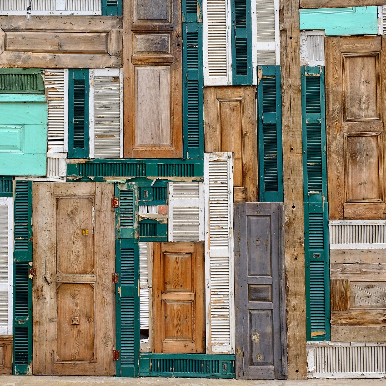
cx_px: 130
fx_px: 479
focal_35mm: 38
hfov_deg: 43.3
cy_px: 191
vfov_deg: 43.9
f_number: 5.6
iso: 200
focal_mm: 19.6
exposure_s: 1/170
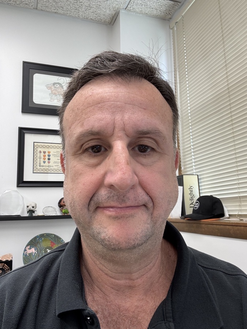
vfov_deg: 60.0
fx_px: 285
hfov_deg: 46.8
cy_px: 164
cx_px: 124
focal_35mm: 30
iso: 64
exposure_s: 1/60
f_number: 1.9
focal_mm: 2.69
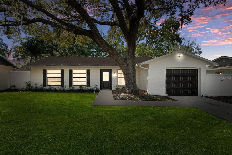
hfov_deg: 93.3
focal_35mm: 17
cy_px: 78
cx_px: 116
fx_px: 110
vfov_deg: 70.4
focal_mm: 17
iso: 320
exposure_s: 1/25
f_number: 9
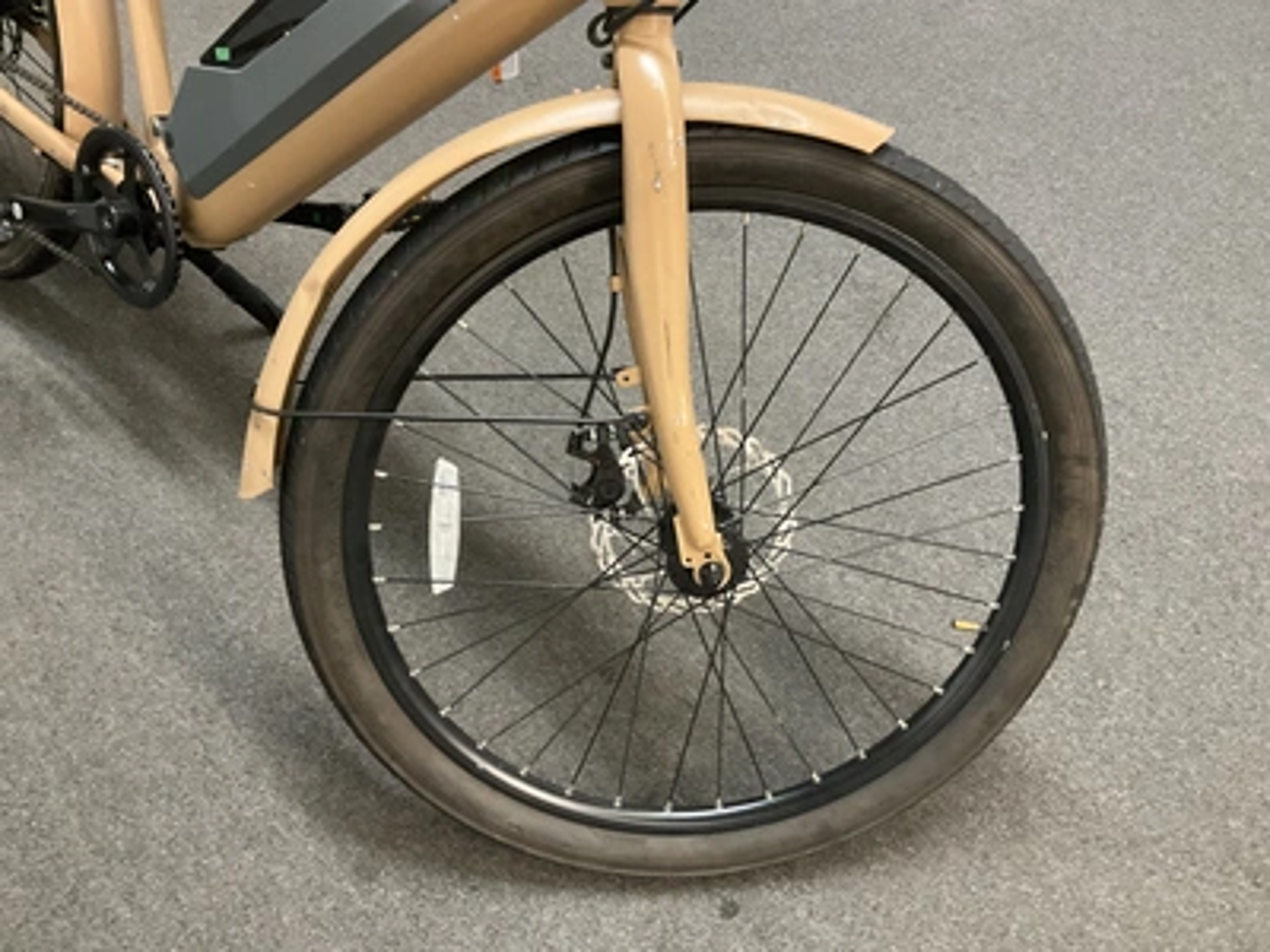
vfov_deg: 48.2
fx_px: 1064
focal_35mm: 29
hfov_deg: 61.7
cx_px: 635
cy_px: 476
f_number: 1.8
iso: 400
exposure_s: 1/30
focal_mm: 3
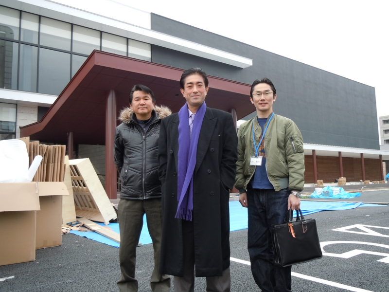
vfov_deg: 42.9
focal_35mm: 33
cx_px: 194
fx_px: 371
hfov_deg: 55.4
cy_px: 146
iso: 100
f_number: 4
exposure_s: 1/125
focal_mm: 5.9
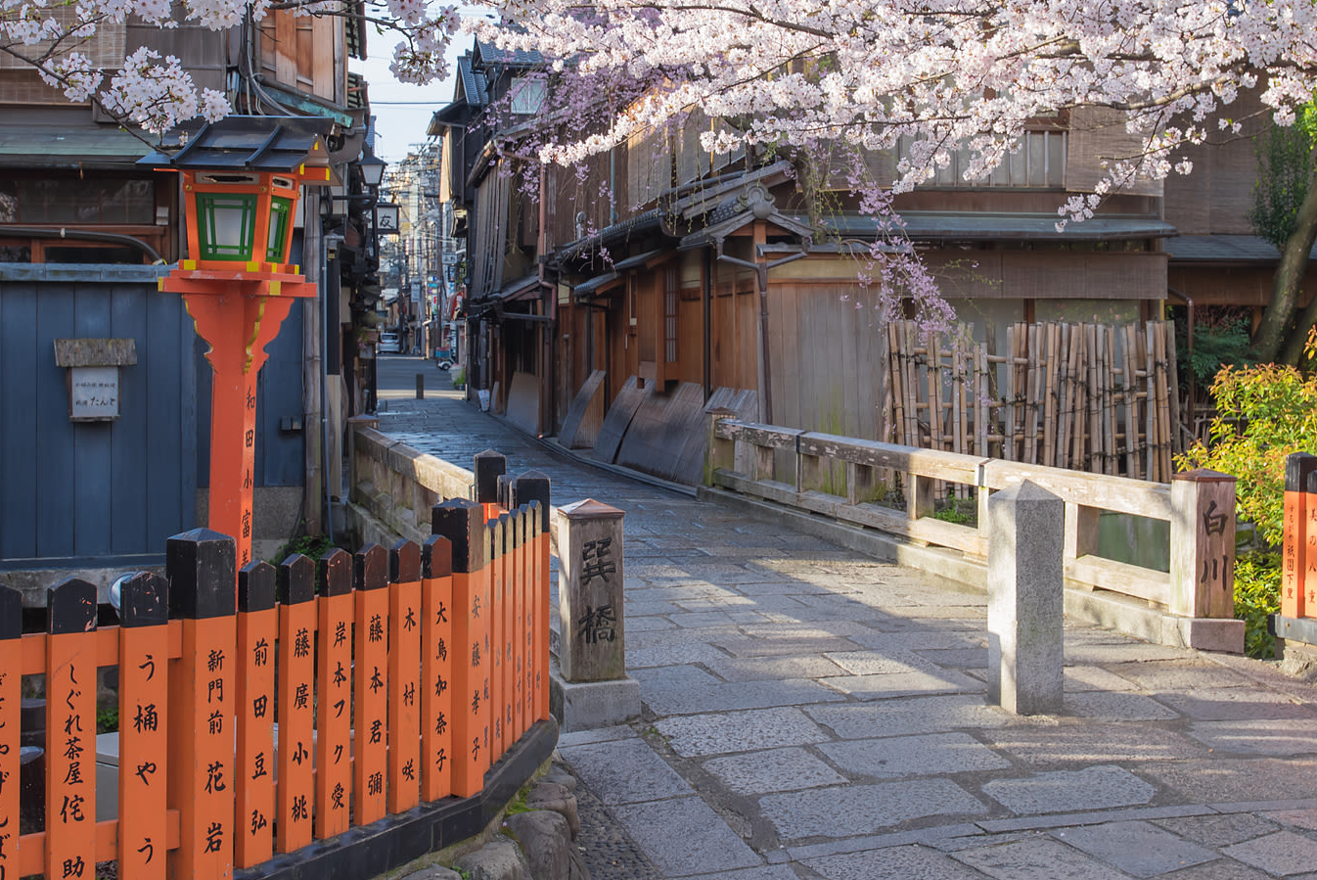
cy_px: 318
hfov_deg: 38.1
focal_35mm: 52
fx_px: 1903
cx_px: 740
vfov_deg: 25.9
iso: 200
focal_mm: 35
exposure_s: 1/80
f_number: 11
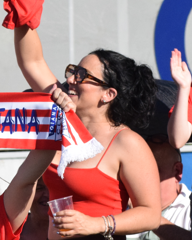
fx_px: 3431
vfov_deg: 4.0
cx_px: -38
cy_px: 155
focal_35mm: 483
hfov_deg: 3.2
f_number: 10
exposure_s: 1/3200
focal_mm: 98
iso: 1600
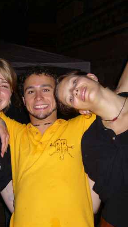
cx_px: 35
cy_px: 111
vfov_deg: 39.8
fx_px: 313
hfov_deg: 22.9
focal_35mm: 52
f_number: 2.8
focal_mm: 5.8
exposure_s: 1/60
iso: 125
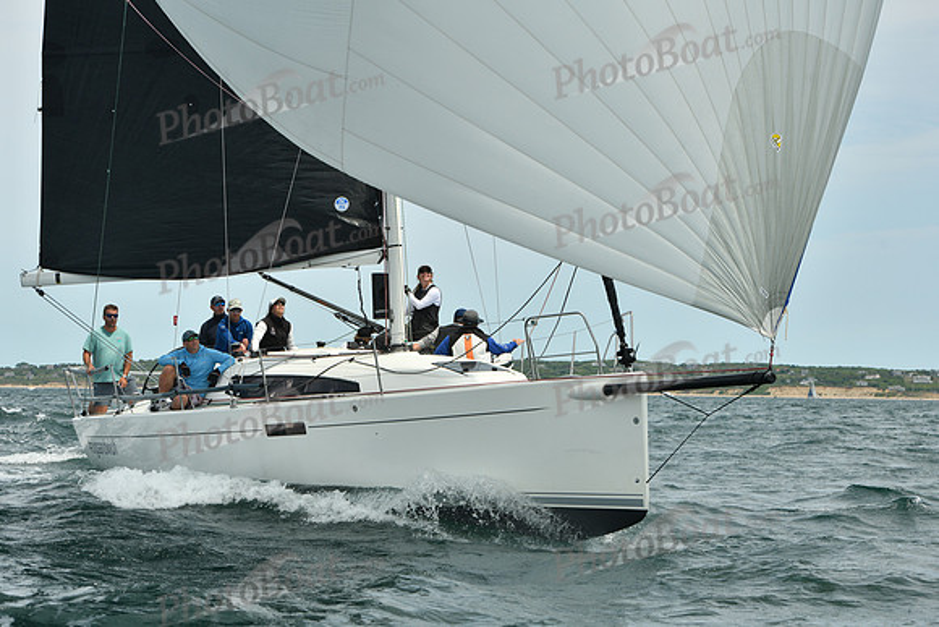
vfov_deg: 14.9
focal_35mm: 92
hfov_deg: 22.1
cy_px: 314
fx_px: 2400
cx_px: 470
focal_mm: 92
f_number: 8
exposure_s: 1/1250
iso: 320
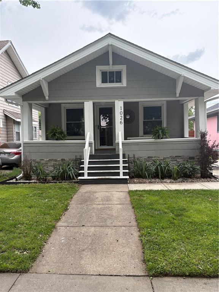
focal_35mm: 26
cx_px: 110
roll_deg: +0.7
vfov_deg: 67.3
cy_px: 146
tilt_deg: -0.3
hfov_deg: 53.1
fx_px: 219
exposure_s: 1/756
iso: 64
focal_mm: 5.96
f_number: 1.6
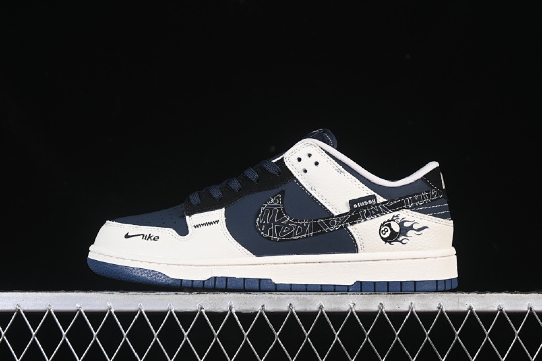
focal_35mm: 75
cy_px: 180
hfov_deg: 27.0
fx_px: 1129
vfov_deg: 18.2
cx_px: 271
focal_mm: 50
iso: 160
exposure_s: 1/60
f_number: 7.1
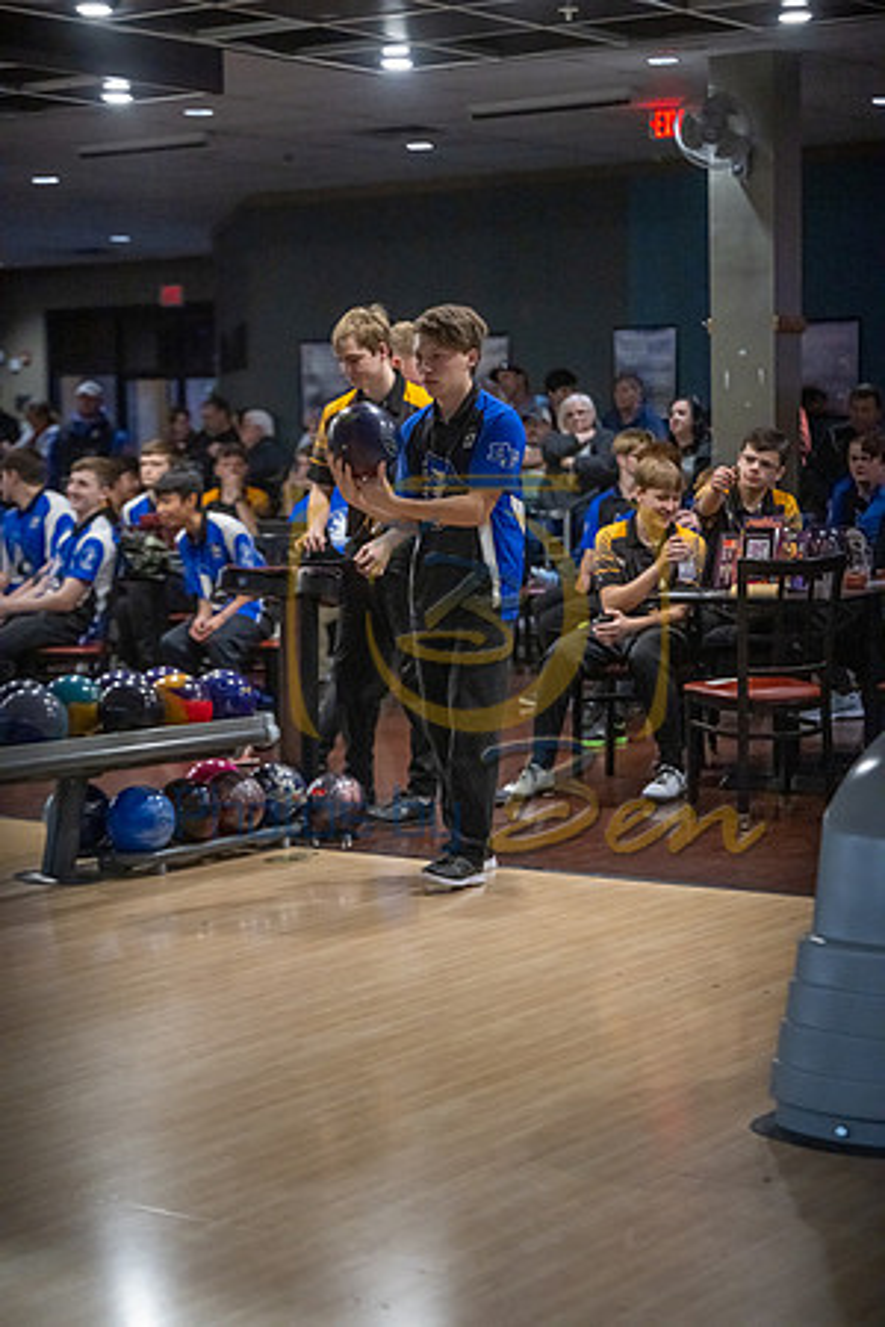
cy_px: 664
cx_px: 442
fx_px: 2581
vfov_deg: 28.8
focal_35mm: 70
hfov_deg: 19.5
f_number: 2.8
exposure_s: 1/1000
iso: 4000
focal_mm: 70
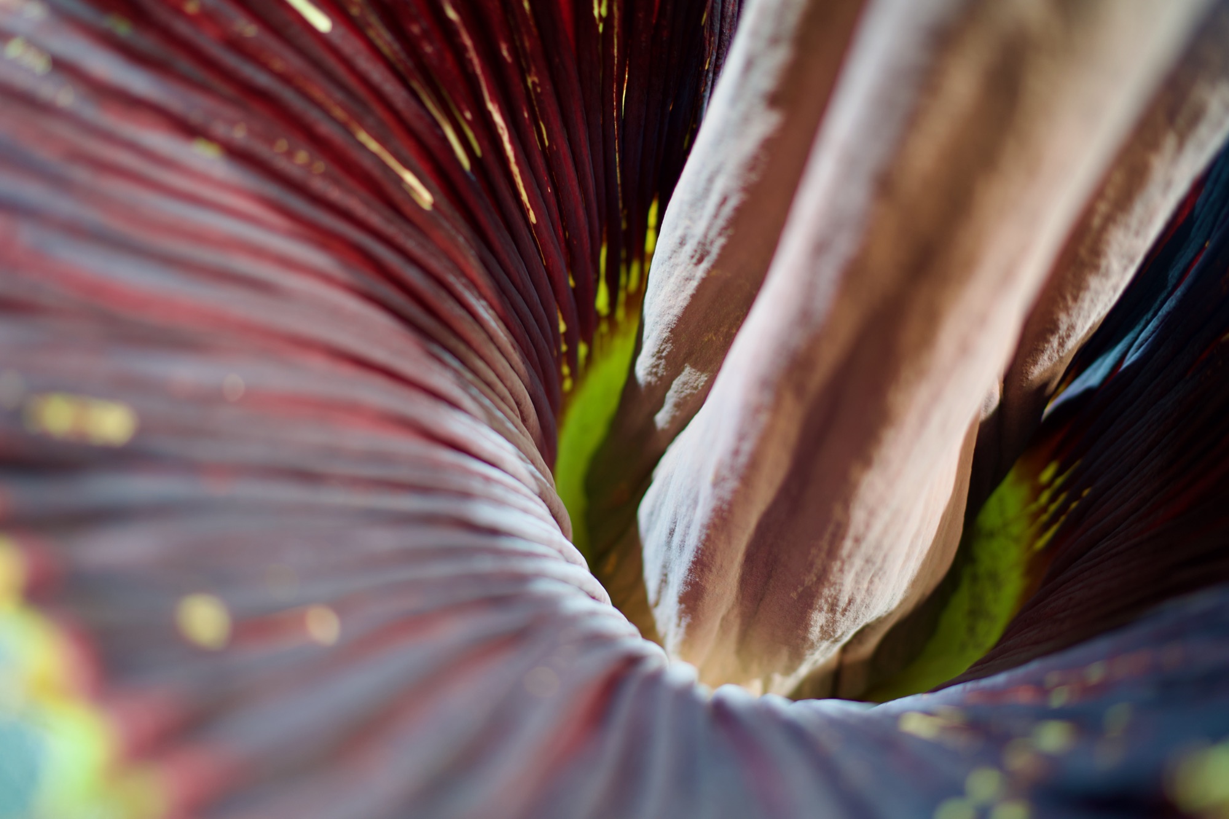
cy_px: 410
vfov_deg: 37.8
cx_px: 614
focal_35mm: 35
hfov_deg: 54.4
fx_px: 1195
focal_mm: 35
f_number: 1.4
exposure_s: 1/25
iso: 100
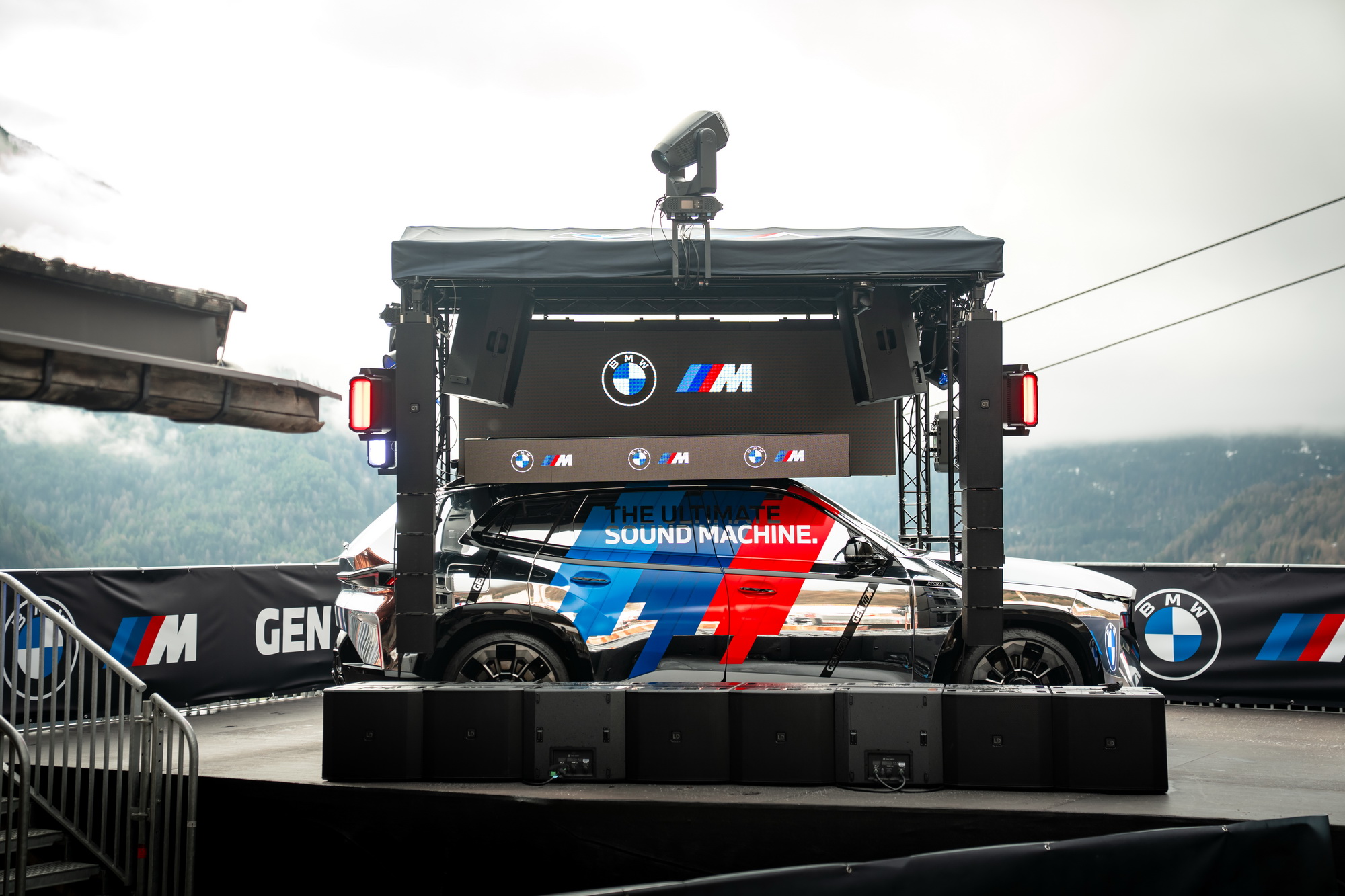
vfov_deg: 23.8
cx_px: 672
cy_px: 448
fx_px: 2129
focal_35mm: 57
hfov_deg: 35.1
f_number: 2.8
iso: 125
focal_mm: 57
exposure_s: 1/125
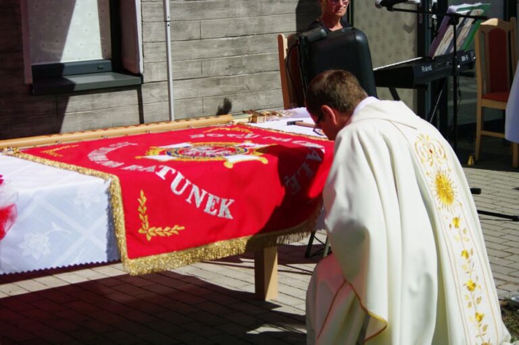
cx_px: 260
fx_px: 1253
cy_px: 172
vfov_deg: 15.7
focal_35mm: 87
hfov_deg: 23.4
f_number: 5.6
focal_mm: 58
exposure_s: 1/4000
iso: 400
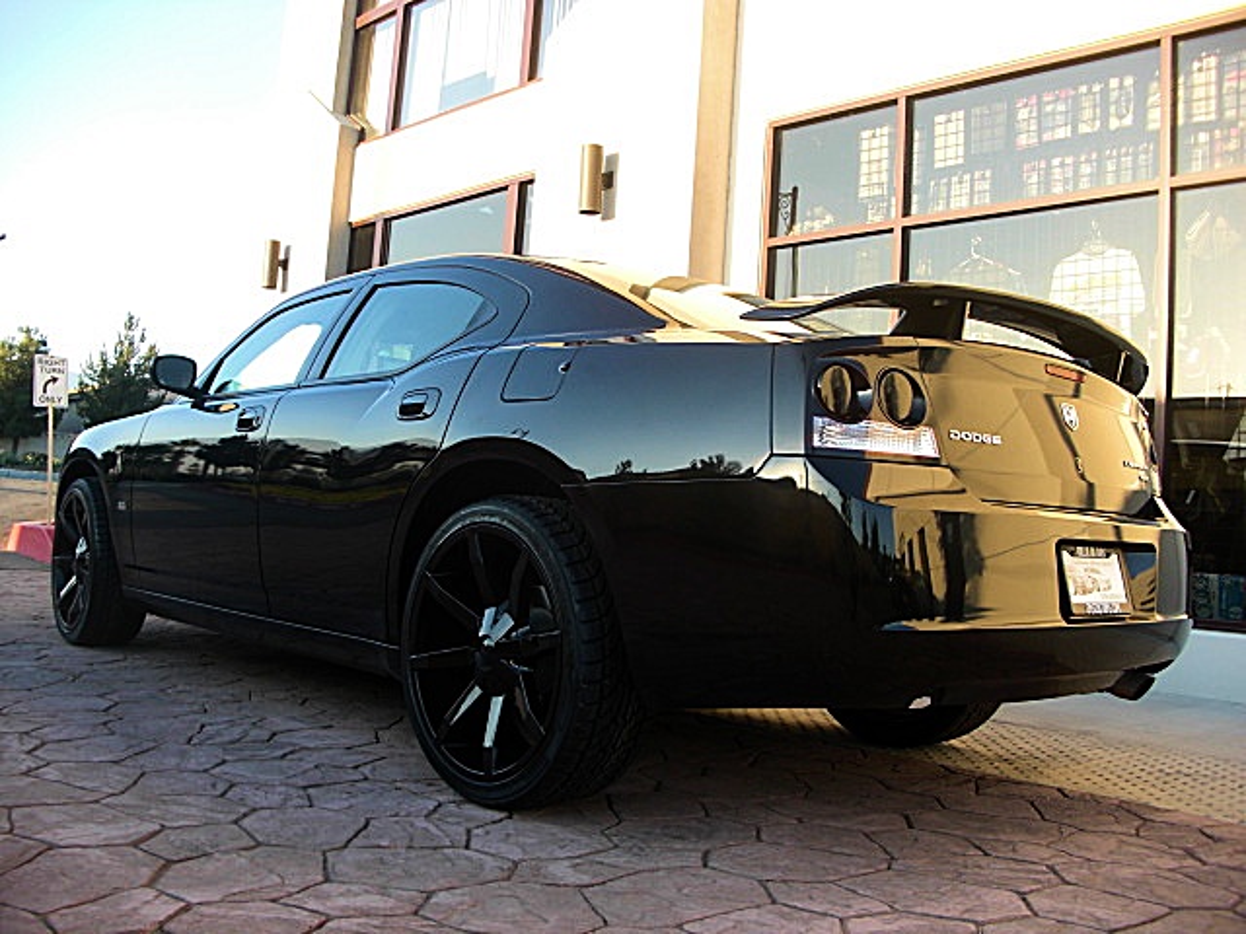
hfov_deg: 51.4
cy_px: 467
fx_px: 1296
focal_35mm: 36
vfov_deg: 39.7
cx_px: 623
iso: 50
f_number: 2.8
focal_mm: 6.3
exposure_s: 1/100
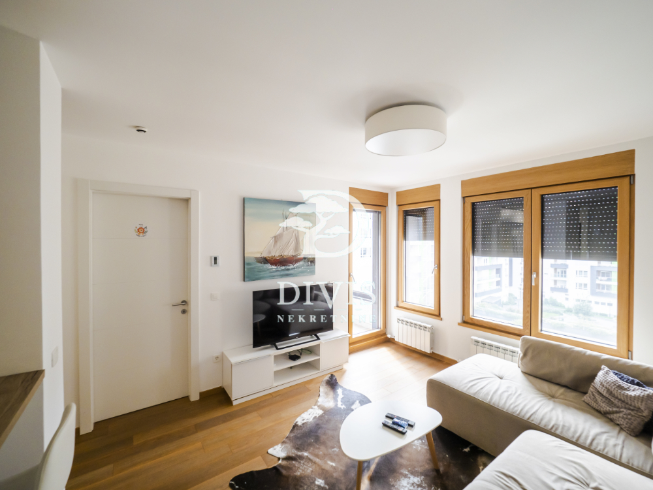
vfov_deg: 85.7
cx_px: 326
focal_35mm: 14
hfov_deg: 102.1
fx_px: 264
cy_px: 245
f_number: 4
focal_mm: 7
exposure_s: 1/50
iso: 400
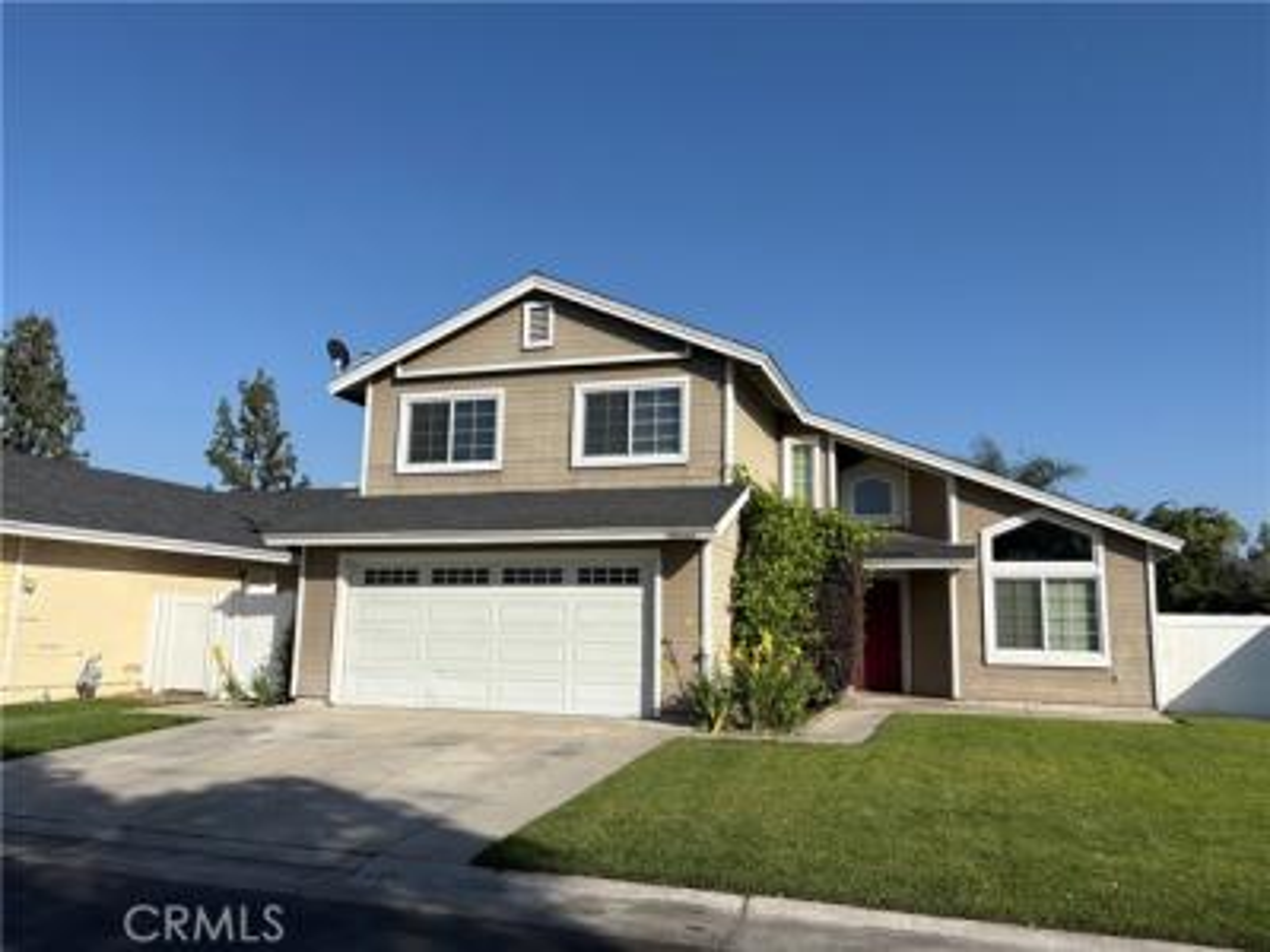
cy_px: 476
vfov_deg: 53.1
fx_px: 954
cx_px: 635
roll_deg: -0.8
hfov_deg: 67.3
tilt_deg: +9.8
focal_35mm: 26
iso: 50
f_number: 1.6
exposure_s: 1/4608
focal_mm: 5.96
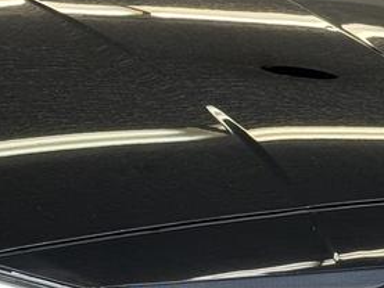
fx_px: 2564
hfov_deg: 8.5
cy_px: 223
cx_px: 10
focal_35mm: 231
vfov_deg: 6.4
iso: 80
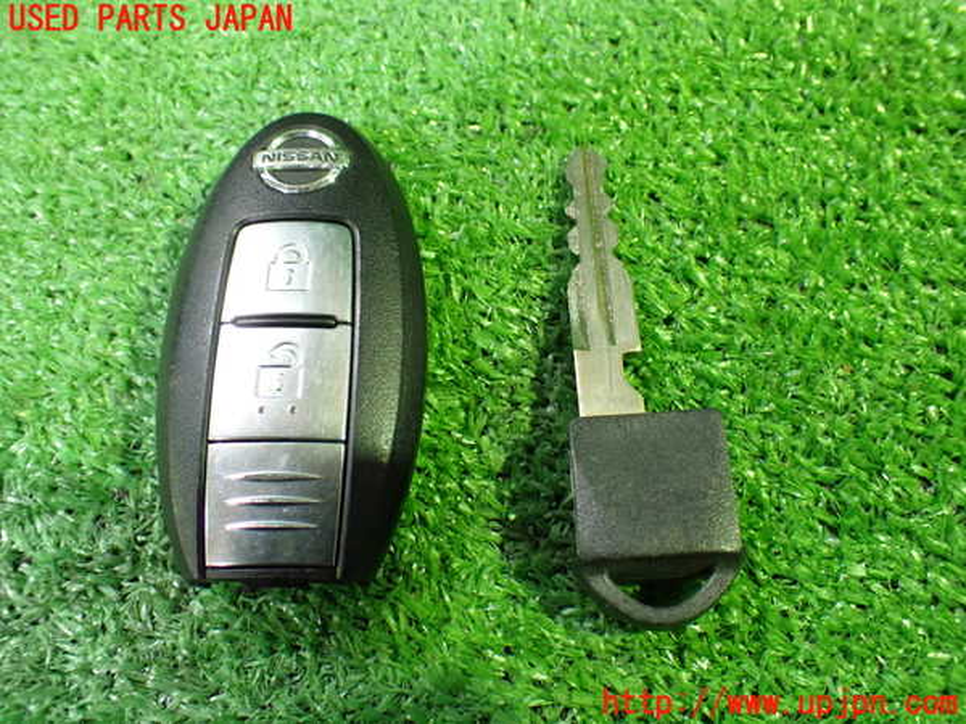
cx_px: 483
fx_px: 893
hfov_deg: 56.8
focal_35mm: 32
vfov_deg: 44.2
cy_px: 362
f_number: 2.4
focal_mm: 5.79
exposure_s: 1/40
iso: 800
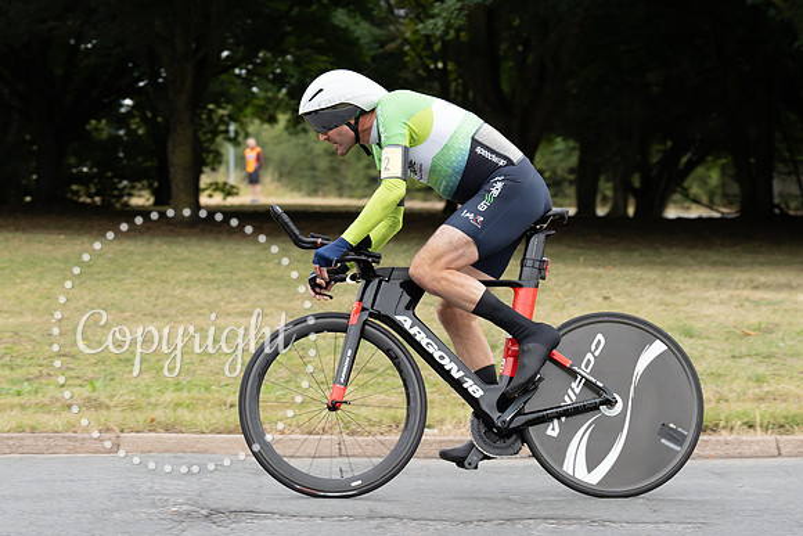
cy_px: 176
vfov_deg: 10.6
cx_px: 264
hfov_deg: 15.9
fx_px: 2877
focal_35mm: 129
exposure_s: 1/1000
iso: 1000
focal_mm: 85
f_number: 4.5
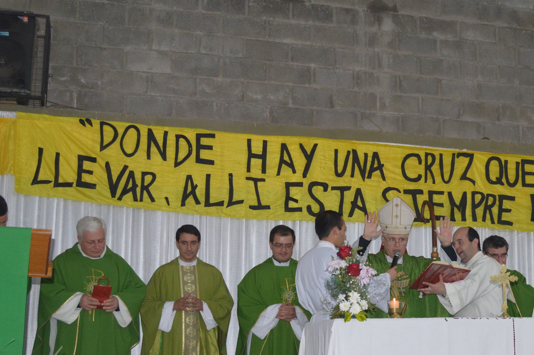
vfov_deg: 21.1
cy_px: 227
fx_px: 948
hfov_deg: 30.9
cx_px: 402
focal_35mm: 64
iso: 800
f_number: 3.8
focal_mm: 22
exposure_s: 1/30
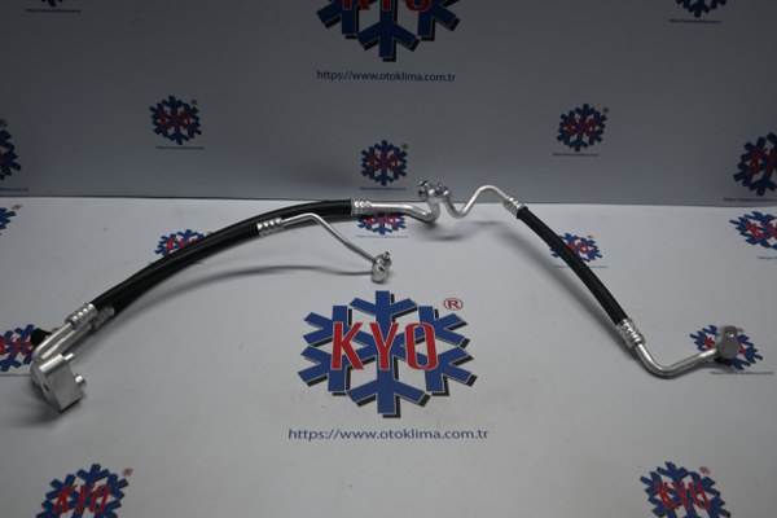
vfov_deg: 40.8
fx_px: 696
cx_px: 388
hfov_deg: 58.3
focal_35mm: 32
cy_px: 259
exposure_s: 1/40
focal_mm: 21.5
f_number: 4
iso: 100
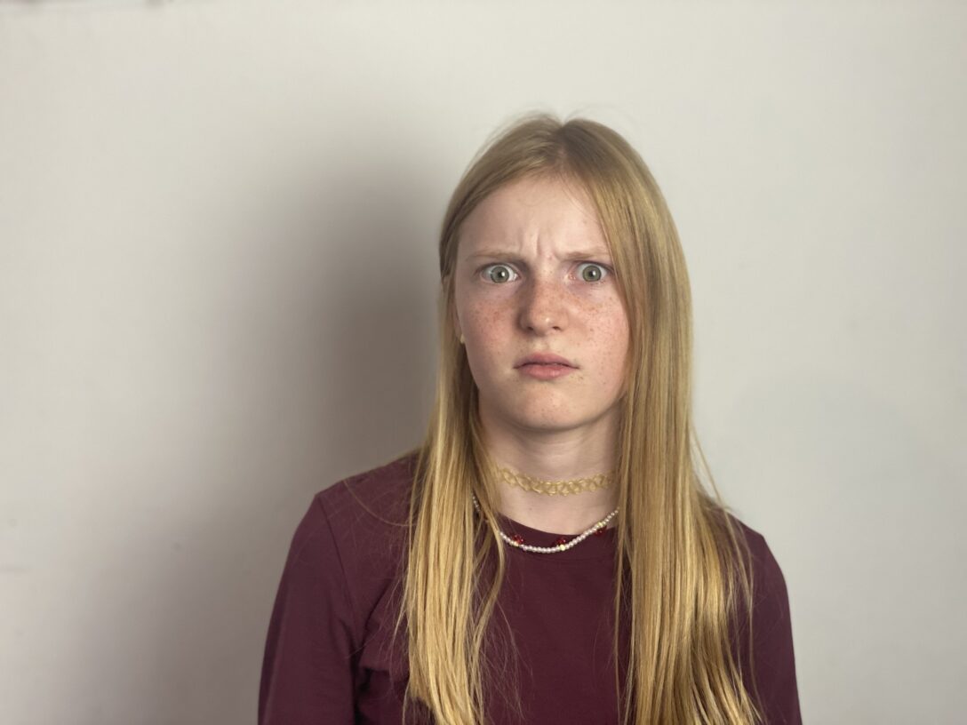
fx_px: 1453
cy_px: 362
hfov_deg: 36.8
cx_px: 484
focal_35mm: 52
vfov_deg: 28.0
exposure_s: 1/100
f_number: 2
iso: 125
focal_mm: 6
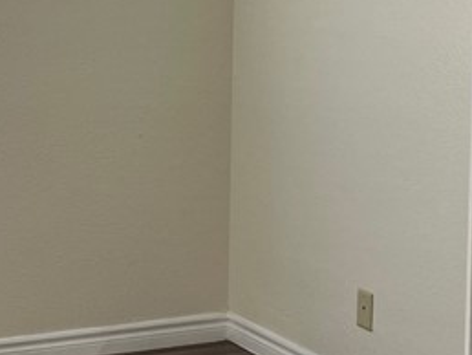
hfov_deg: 18.3
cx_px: -51
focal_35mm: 103
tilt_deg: -3.0
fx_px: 1406
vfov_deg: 14.2
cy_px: 16
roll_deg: -0.1
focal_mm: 5.1
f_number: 1.6
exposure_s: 1/121
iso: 100
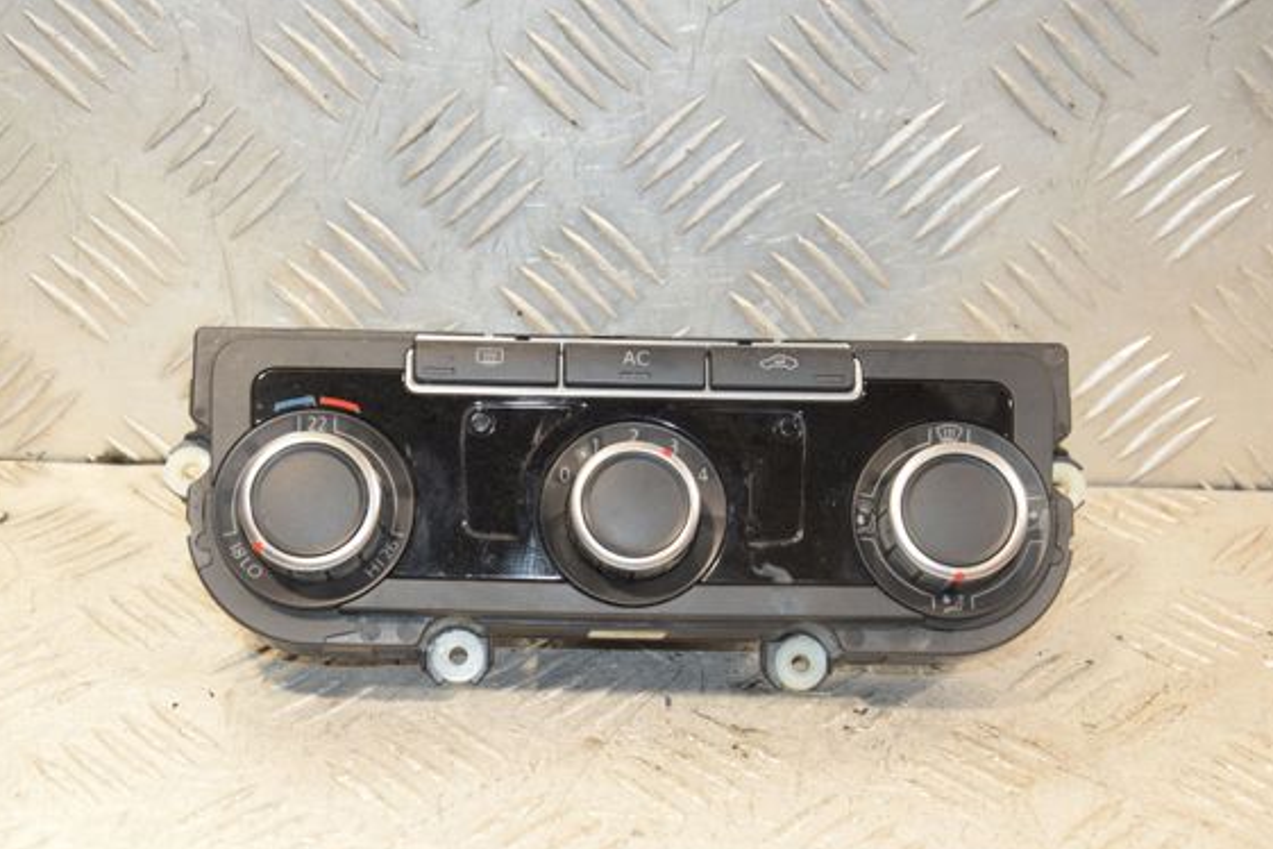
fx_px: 2298
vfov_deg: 20.9
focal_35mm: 65
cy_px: 481
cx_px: 599
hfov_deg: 31.0
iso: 1600
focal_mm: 38
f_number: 6.3
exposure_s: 1/200
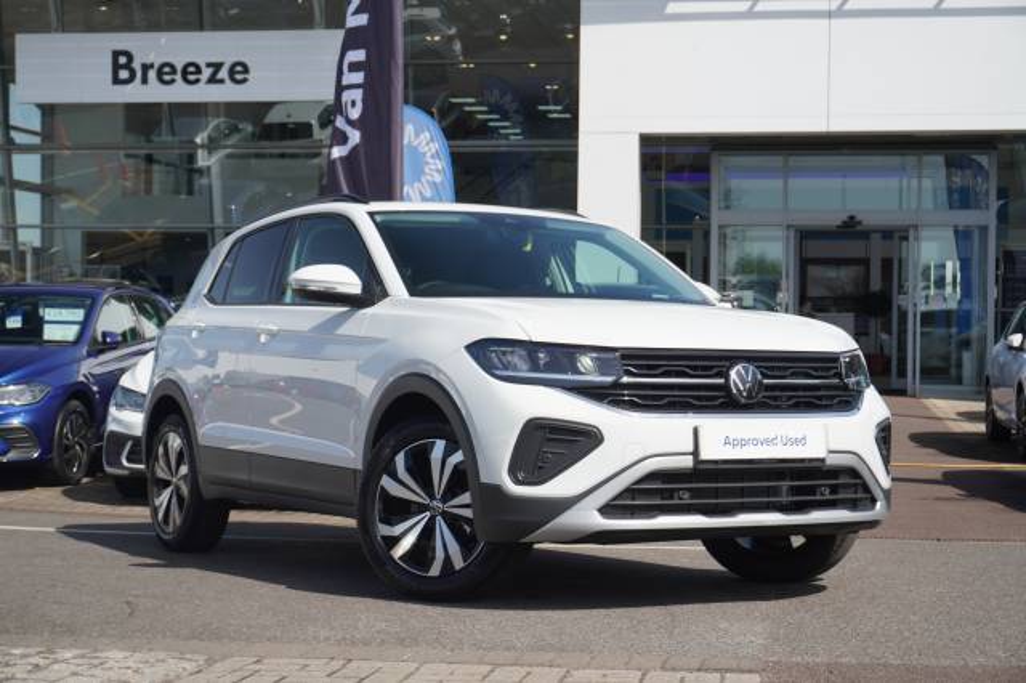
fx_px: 1752
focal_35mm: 62
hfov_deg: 32.6
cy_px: 342
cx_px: 513
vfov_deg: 22.1
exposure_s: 1/250
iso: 100
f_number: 6.3
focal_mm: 41
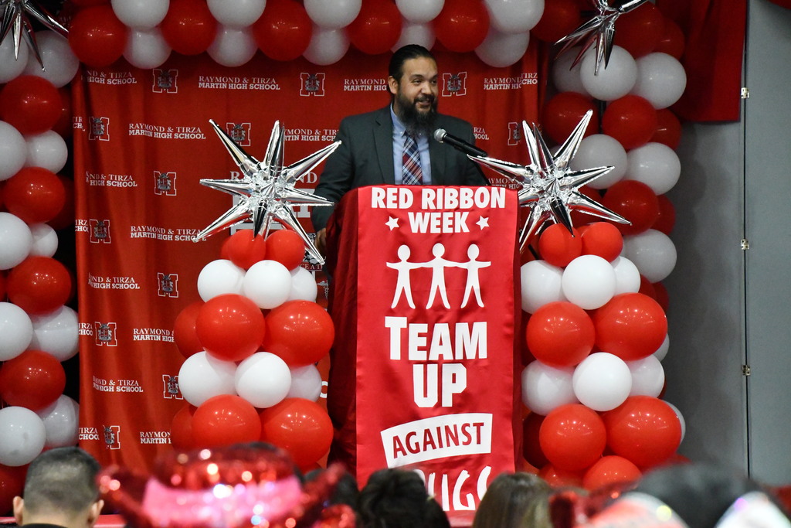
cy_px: 264
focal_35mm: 183
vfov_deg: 7.5
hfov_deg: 11.2
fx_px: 4021
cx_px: 396
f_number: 10
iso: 16000
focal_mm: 122
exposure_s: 1/400
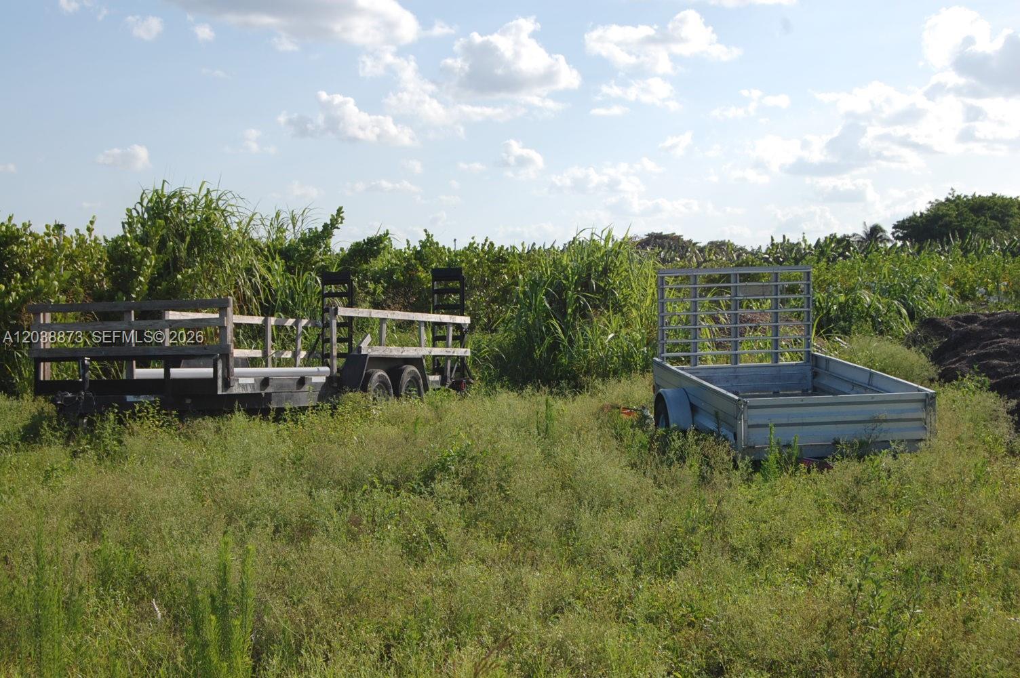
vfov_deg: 23.7
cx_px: 510
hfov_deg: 35.1
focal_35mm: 57
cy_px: 339
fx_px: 1614
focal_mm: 38
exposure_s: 1/320
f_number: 9
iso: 200
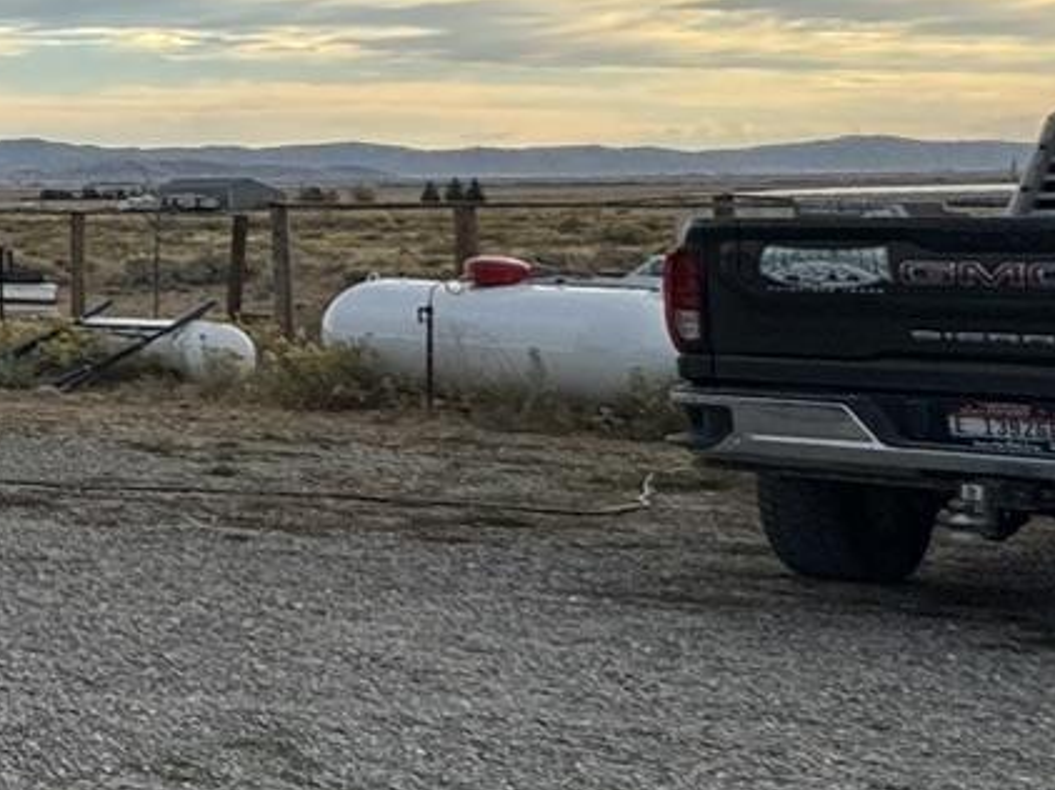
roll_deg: +0.3
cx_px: -1280
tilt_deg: +2.3
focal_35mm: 68
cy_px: 132
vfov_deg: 21.3
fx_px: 2071
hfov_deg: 16.7
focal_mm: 2.22
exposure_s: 1/727
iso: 40
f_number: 2.2
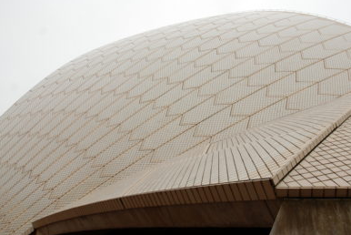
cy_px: 134
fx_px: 341
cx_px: 211
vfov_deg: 37.8
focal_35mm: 35
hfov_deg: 54.0
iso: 100
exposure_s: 1/200
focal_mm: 18
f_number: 7.1
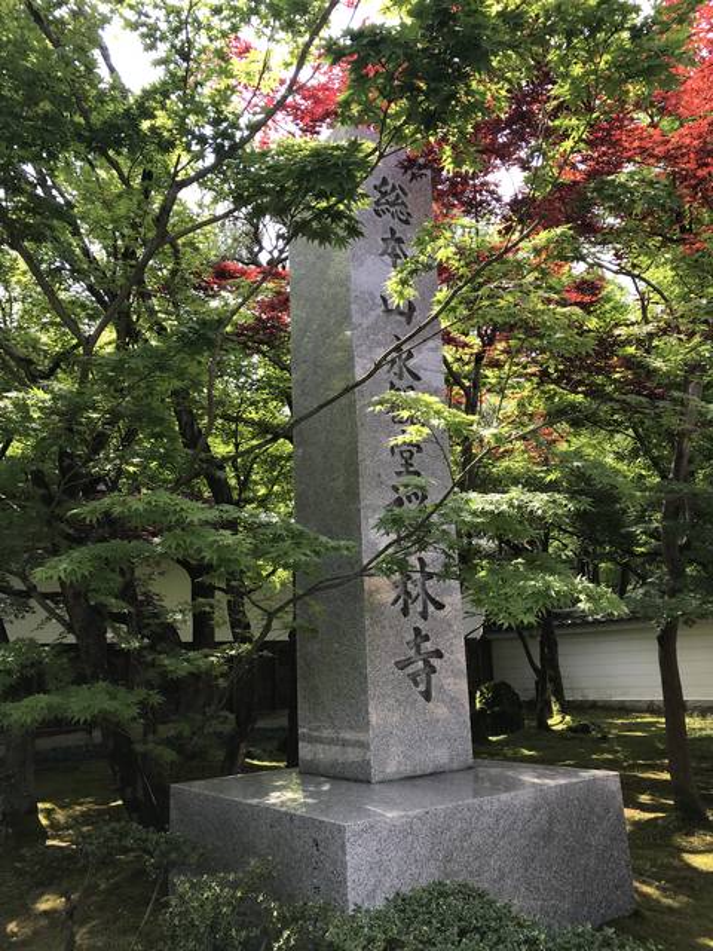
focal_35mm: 28
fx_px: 769
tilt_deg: +16.4
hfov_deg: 49.7
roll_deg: +4.7
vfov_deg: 63.4
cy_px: 476
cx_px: 356
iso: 20
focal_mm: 3.99
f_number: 1.8
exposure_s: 1/391
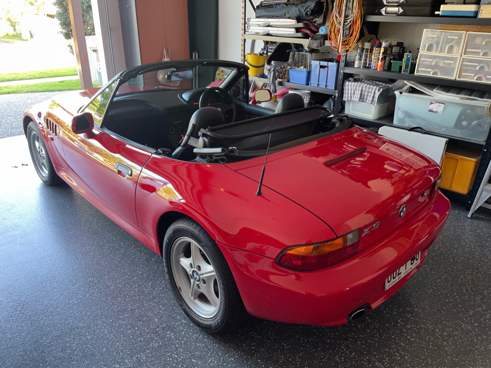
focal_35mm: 26
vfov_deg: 53.1
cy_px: 184
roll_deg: -0.8
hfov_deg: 67.3
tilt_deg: -25.3
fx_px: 369
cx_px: 246
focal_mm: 4.2
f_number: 1.6
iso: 125
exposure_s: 1/68
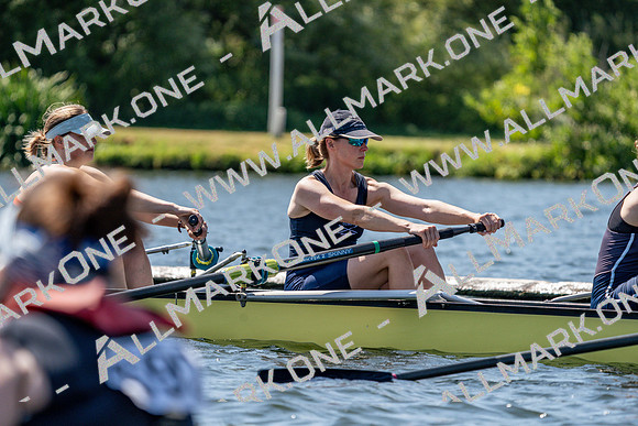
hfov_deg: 6.6
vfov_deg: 4.4
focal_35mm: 312
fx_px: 5530
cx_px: 319
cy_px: 213
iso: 400
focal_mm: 312
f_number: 6.3
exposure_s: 1/2000
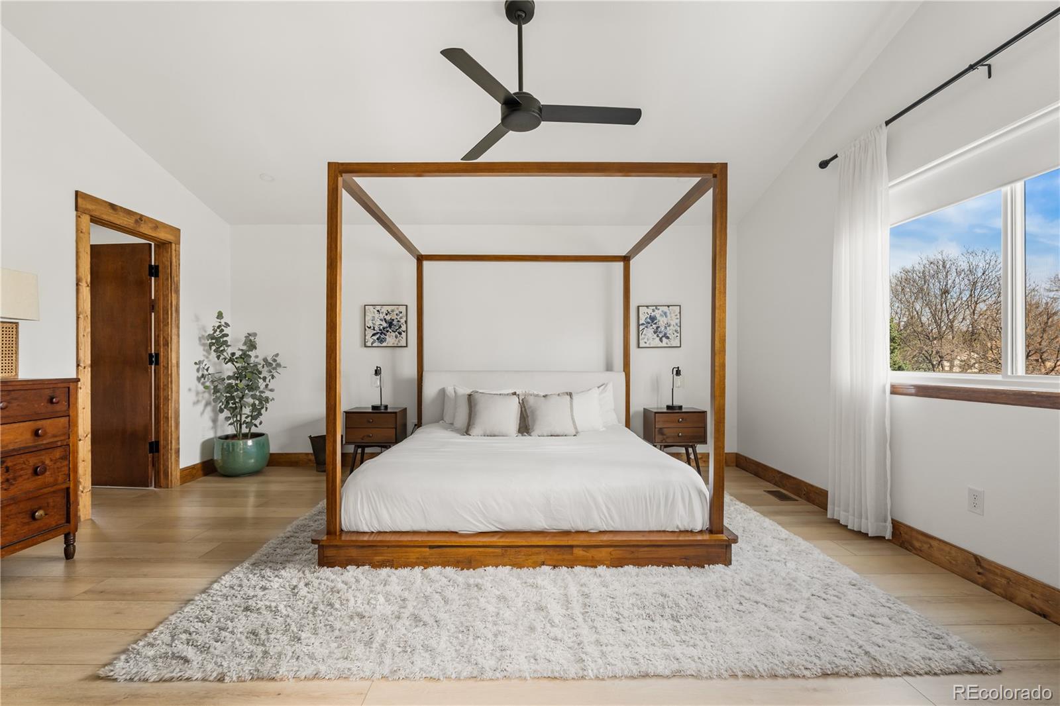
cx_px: 530
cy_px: 353
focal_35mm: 16
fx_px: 486
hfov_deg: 95.0
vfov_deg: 72.0
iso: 500
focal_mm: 16.5
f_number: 8
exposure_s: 1/2.5
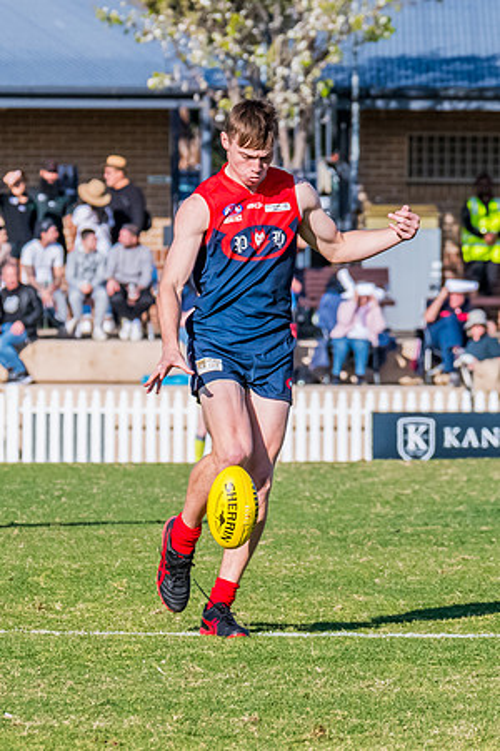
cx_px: 309
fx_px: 13613
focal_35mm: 653
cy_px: 351
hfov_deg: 2.1
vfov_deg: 3.2
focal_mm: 250
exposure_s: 1/1600
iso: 800
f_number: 11
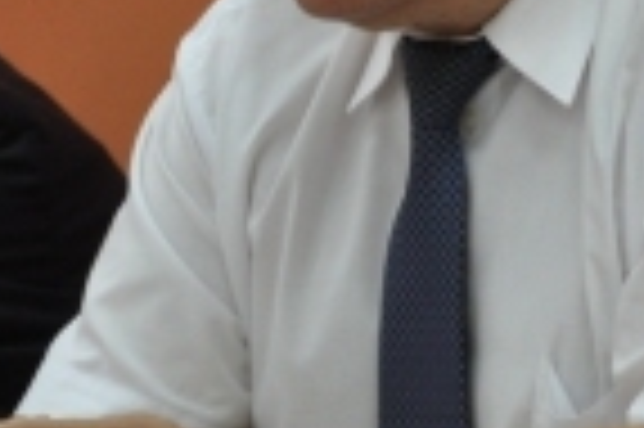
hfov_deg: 3.0
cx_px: 968
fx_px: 12222
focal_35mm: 684
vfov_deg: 2.0
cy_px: 92
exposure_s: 1/30
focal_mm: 130
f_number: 5.6
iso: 1000
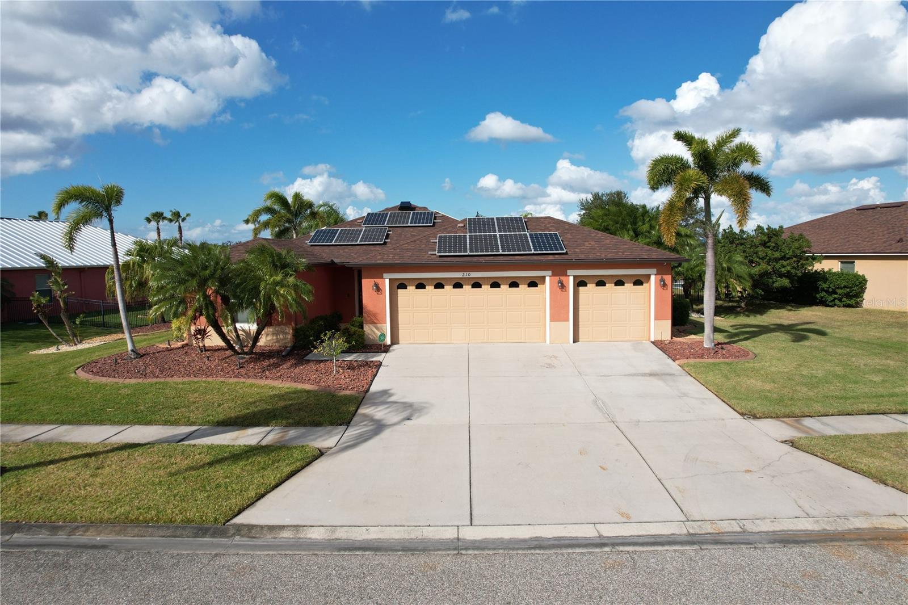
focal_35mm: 22
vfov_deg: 57.2
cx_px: 454
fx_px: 555
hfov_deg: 78.6
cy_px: 302
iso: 110
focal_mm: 8.38
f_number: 2.8
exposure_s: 1/2500
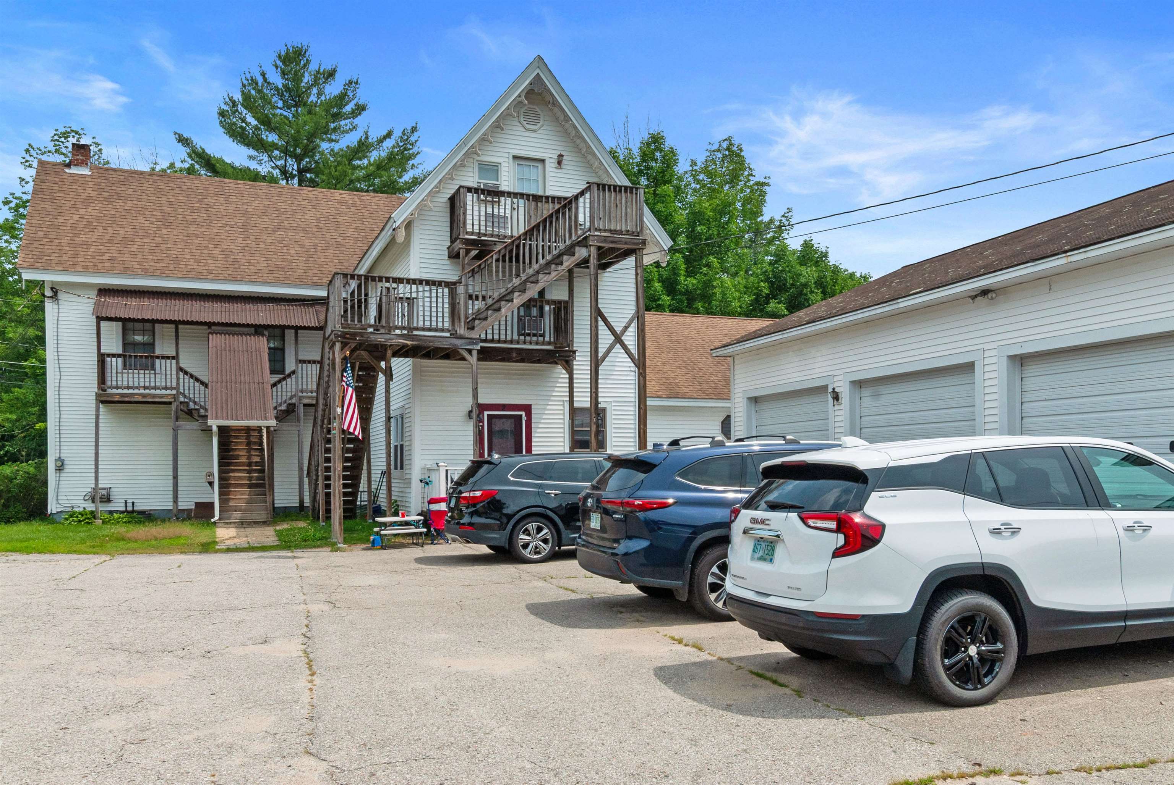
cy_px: 392
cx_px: 587
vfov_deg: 37.0
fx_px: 1175
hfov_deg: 53.1
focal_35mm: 36
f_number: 11
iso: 200
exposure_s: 1/350
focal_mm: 24
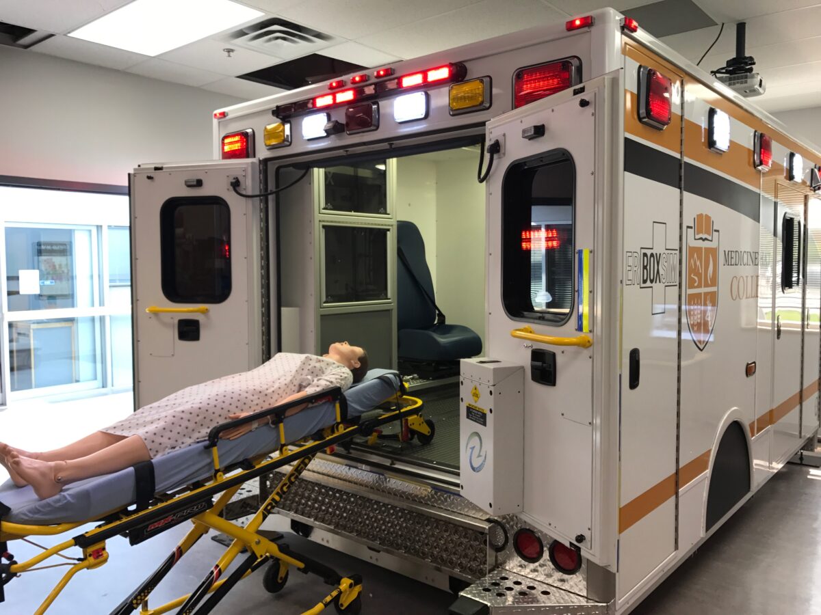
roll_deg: -0.1
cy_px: 308
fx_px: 664
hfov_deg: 63.4
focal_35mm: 28
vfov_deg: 49.7
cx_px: 410
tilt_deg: -4.9
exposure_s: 1/49
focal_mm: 3.99
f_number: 1.8
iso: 32
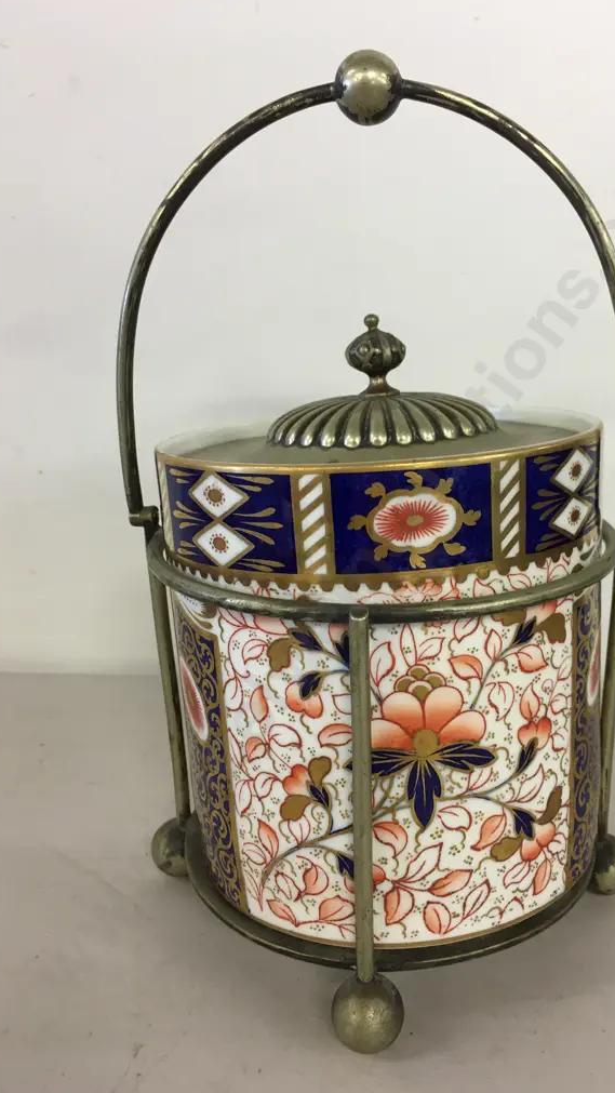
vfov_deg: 61.0
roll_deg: -1.1
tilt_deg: -14.9
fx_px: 927
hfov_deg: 36.5
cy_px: 548
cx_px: 383
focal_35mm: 32
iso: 32
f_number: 2.2
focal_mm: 4.15
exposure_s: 1/17
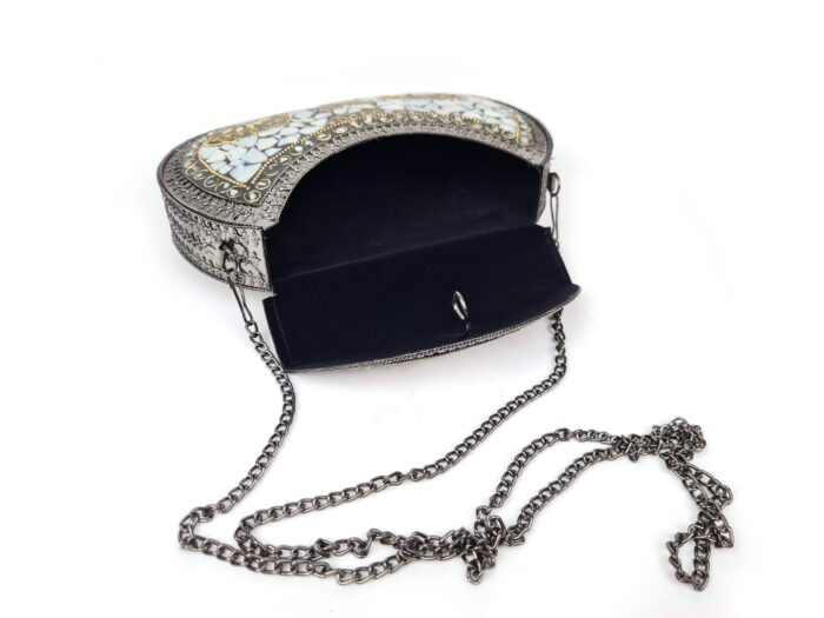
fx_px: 619
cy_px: 309
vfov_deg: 53.1
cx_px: 412
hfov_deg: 67.3
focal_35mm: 26
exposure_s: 1/128
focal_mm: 5.4
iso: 50
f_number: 1.8
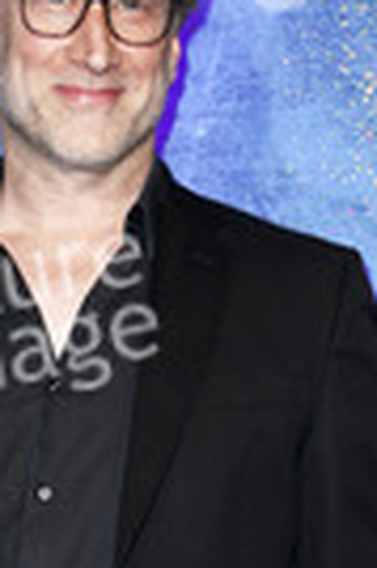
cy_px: 547
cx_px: 64
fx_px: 2630
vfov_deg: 12.2
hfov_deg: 8.2
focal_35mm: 167
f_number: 5
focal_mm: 56
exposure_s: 1/250
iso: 1250
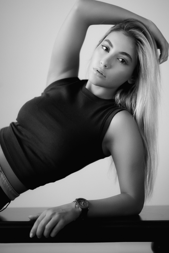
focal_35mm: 67
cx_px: 98
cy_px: 123
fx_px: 472
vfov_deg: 30.1
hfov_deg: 20.3
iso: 100
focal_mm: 50
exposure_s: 1/320
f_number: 1.2
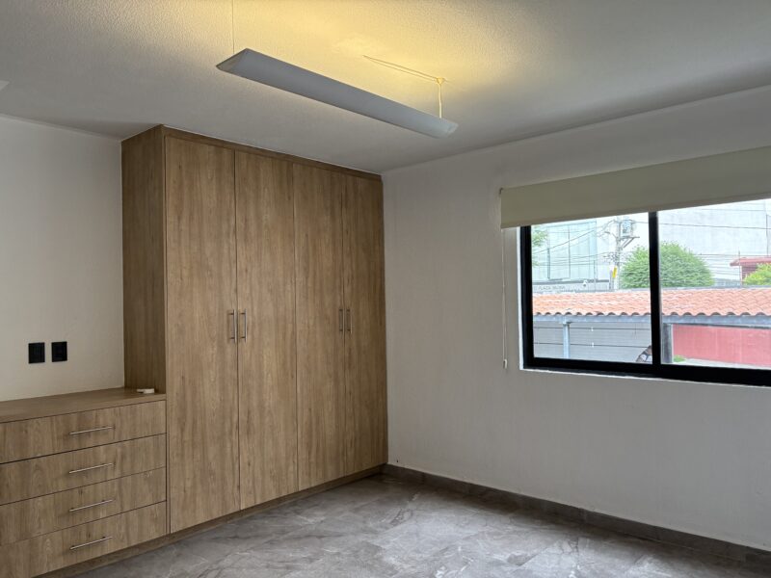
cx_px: 386
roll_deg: +1.8
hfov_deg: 67.3
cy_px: 289
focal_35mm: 26
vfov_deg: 53.1
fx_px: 579
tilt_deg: +2.0
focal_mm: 5.96
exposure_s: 1/137
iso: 125
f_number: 1.6
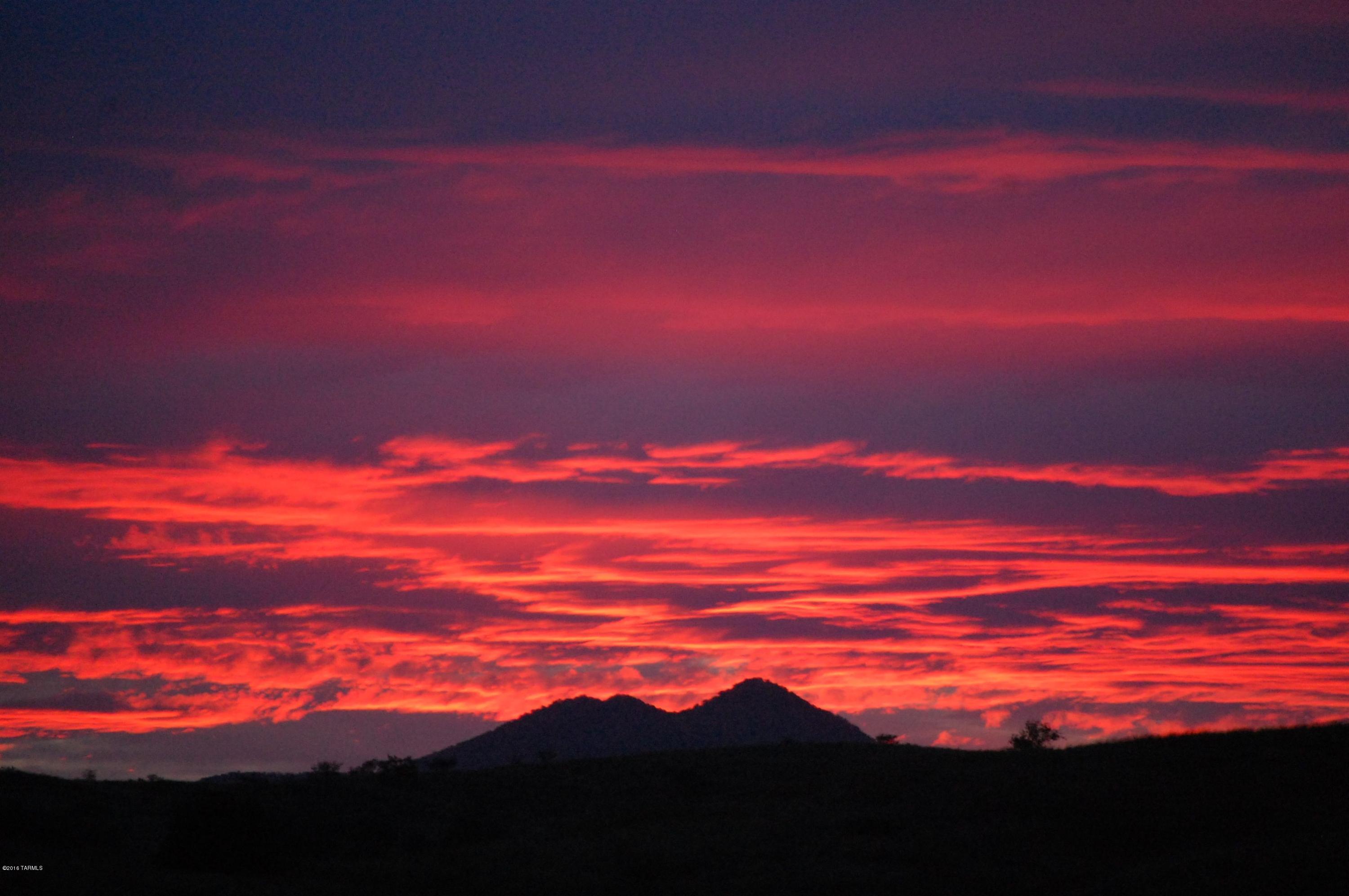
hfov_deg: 6.9
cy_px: 448
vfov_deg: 4.6
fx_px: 11230
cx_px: 674
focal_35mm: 300
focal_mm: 200
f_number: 5.6
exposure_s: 1/125
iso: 1600
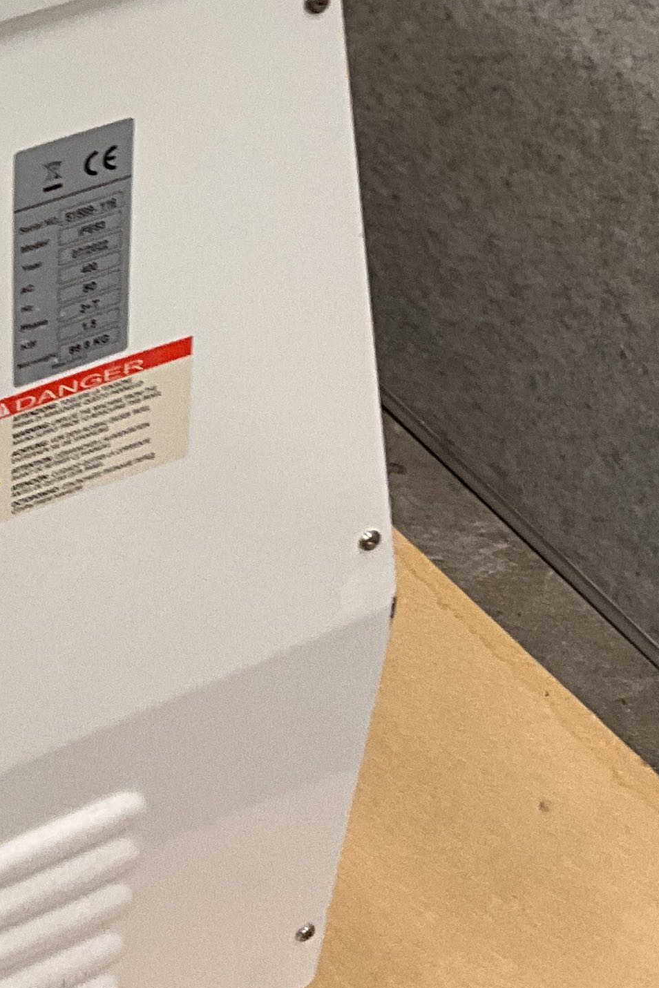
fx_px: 2333
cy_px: -37
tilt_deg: -31.4
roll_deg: +1.0
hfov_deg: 14.7
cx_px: -382
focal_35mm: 85
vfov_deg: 22.8
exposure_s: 1/61
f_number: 1.8
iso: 64
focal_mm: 3
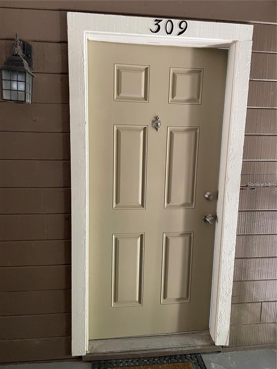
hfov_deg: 53.1
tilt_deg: -7.6
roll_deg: -0.3
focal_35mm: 26
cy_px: 184
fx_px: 277
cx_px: 138
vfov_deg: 67.3
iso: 400
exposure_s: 1/60
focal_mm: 4.2
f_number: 1.6
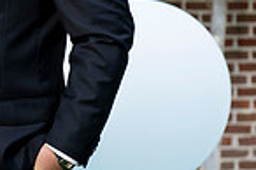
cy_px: 8
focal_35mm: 361
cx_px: -202
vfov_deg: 3.8
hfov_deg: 5.6
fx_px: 2564
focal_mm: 89
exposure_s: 1/200
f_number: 4.5
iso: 400
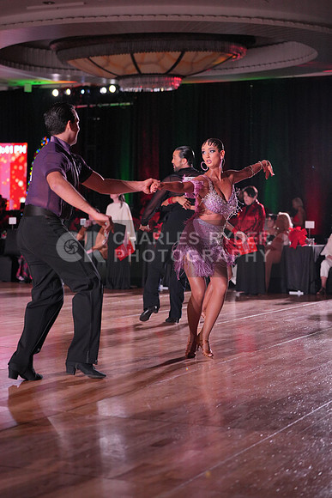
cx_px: 166
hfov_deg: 18.9
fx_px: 995
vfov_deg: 28.1
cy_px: 249
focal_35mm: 72
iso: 2000
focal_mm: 72
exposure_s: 1/800
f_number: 2.8
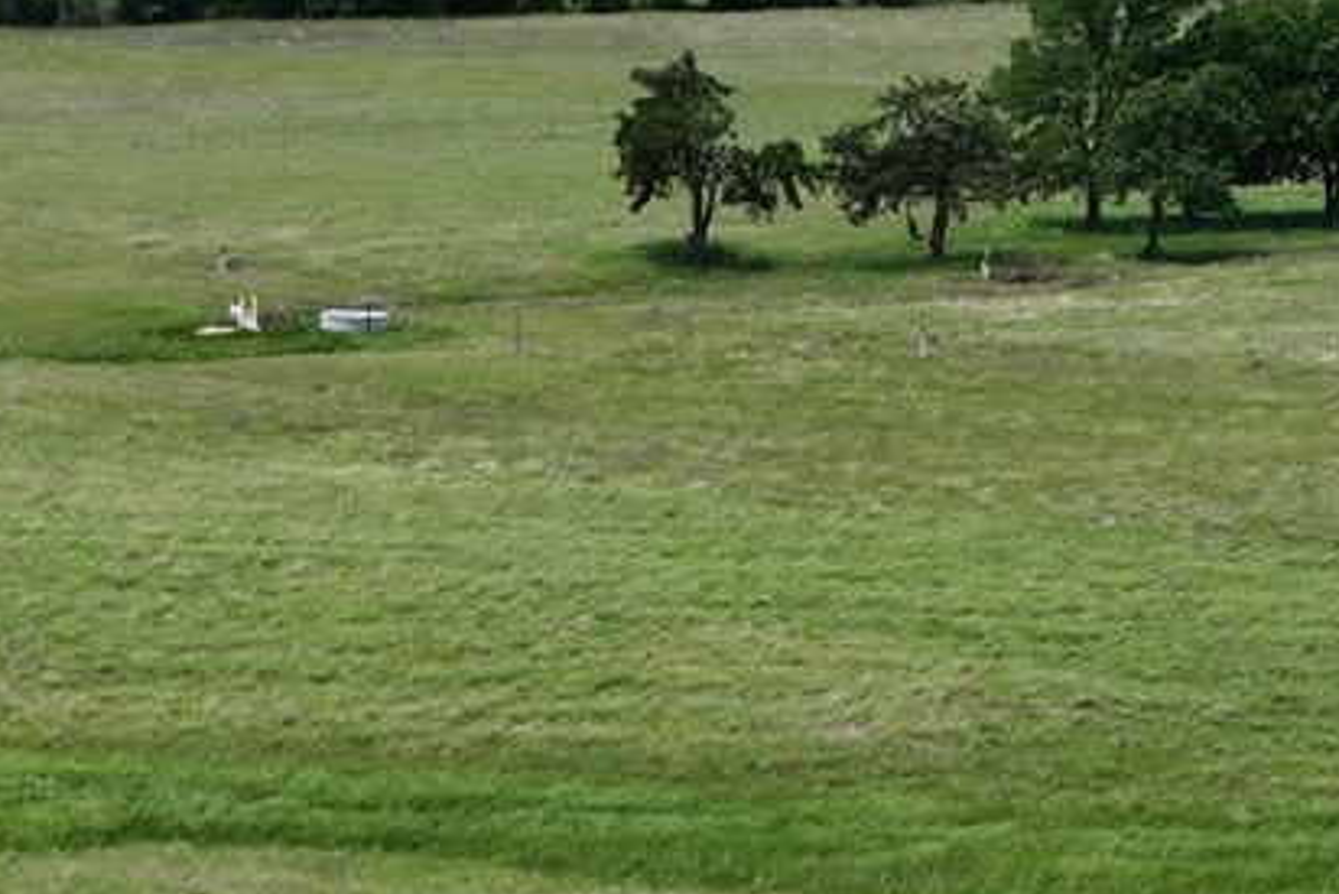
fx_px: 4613
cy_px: 1422
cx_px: 76
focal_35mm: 124
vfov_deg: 10.6
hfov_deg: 16.3
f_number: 2.8
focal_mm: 12.29
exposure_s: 1/2000
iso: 100
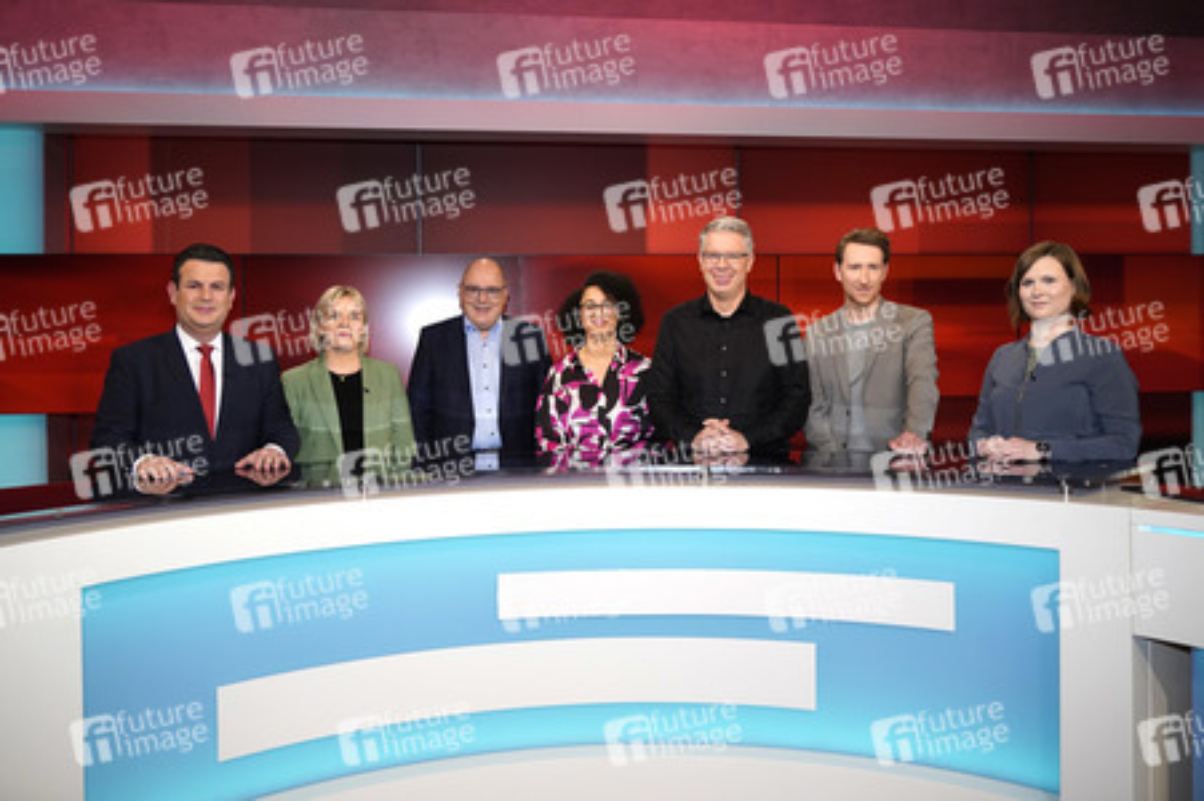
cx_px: 602
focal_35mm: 28
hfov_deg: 65.5
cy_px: 400
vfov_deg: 46.3
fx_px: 936
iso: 1600
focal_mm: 28
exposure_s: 1/160
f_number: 5
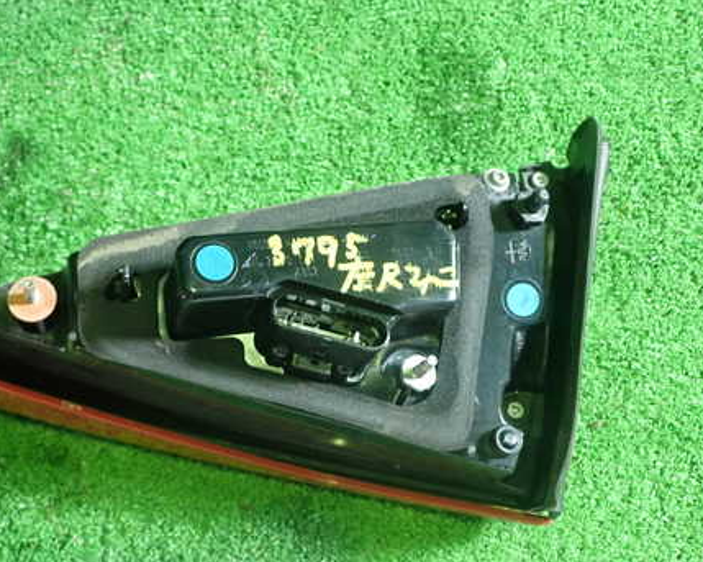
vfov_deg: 36.4
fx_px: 853
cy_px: 328
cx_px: 275
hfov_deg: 44.5
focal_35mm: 41
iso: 320
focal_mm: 5.4
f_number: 2.3
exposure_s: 1/30
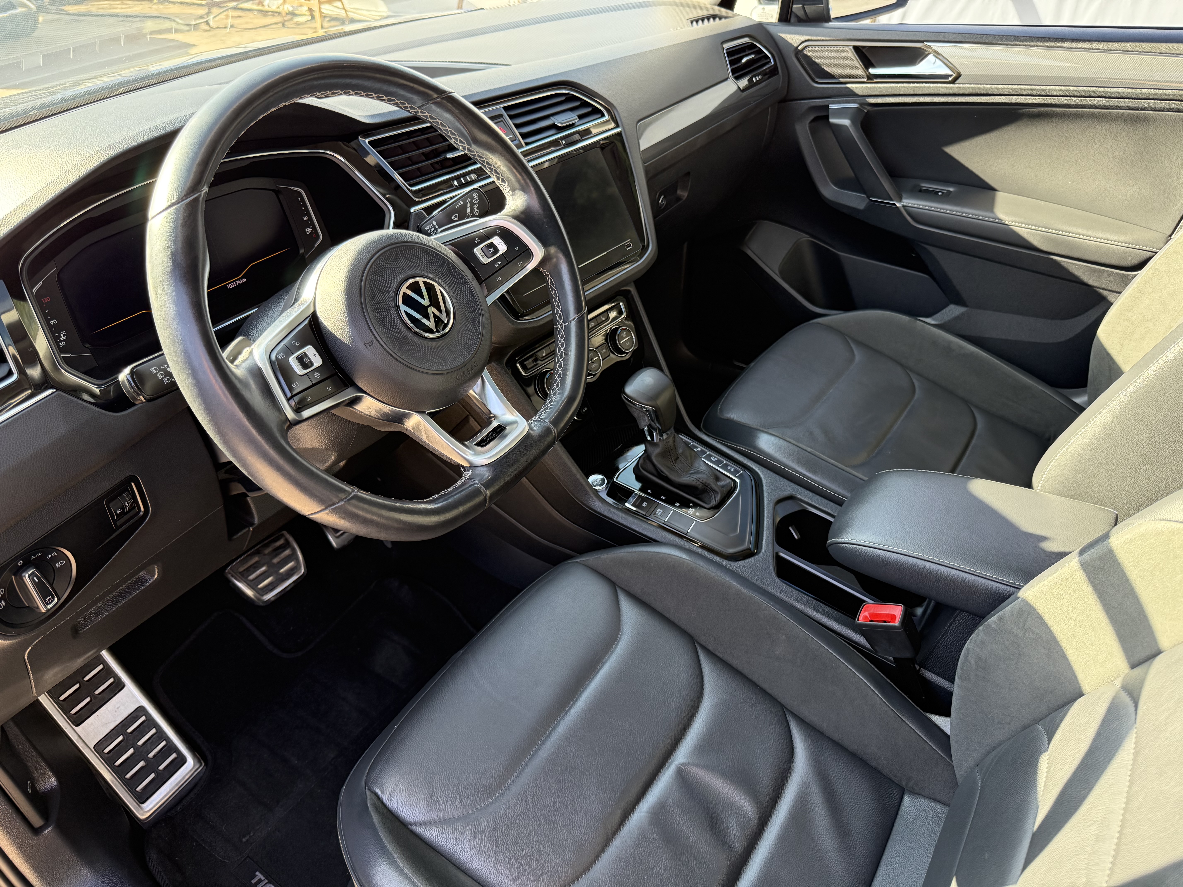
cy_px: 444
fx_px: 820
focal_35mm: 24
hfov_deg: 71.6
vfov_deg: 56.8
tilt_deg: -36.7
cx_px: 592
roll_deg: +2.6
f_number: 1.78
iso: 200
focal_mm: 6.76
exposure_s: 1/156
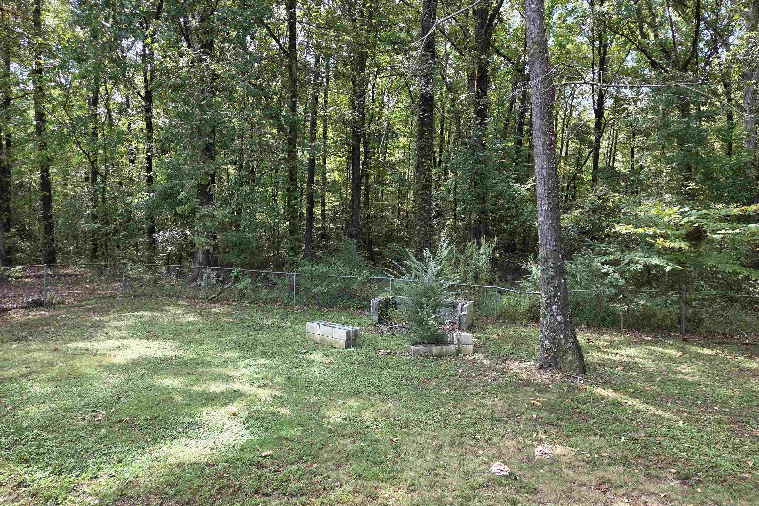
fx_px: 506
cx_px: 380
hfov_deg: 73.7
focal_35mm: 24
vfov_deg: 53.1
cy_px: 238
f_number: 1.8
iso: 50
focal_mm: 5.4
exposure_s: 1/180
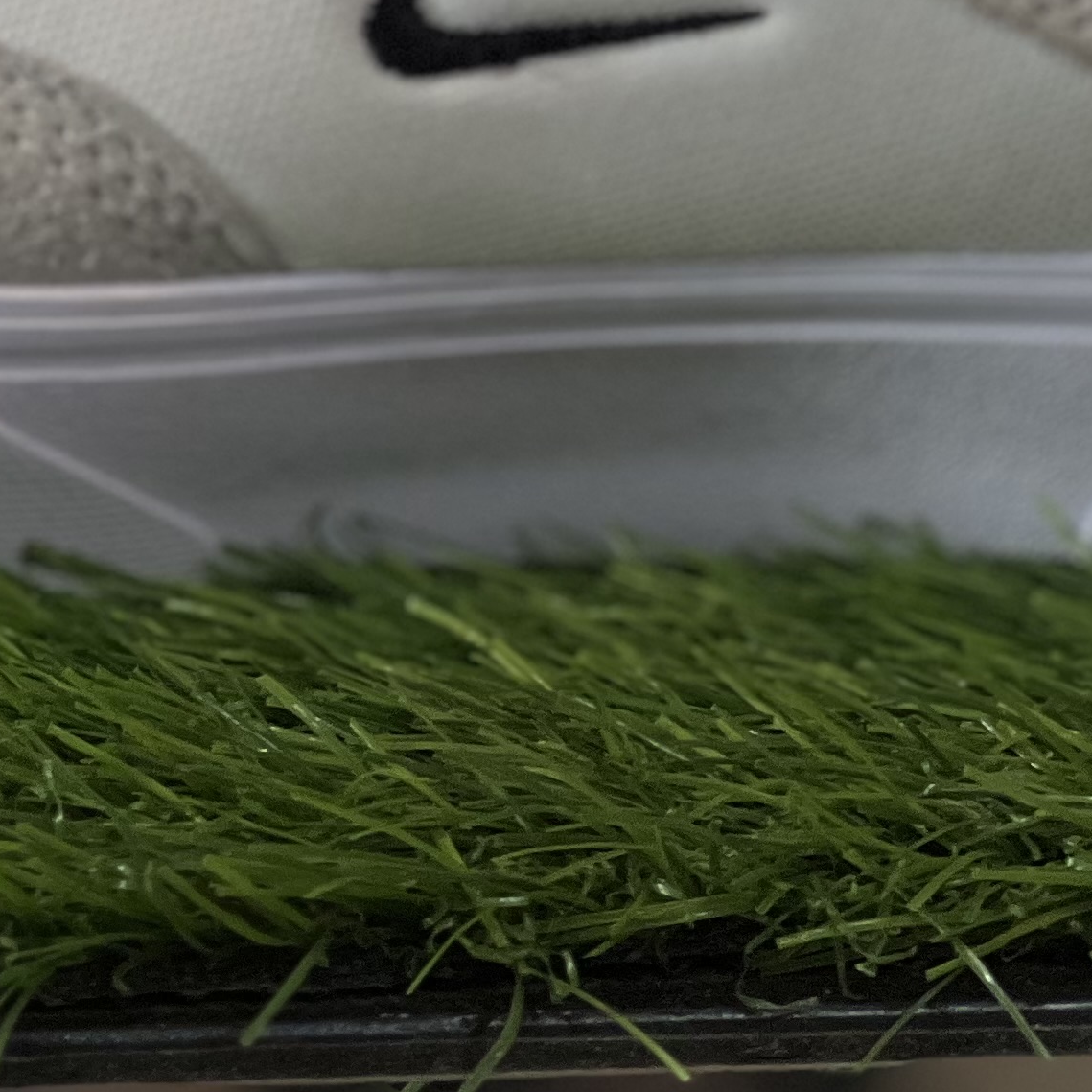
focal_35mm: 241
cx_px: 375
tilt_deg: -8.8
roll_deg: -2.0
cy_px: -311
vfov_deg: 7.2
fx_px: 8601
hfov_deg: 7.3
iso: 160
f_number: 2.8
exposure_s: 1/60
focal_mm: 9
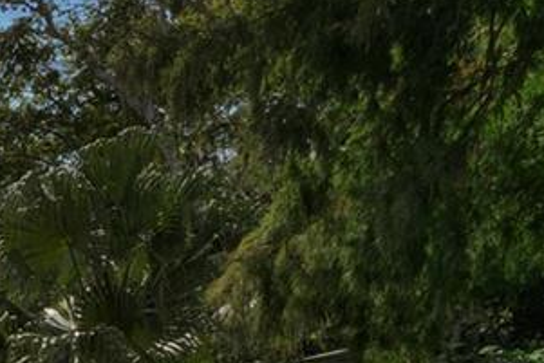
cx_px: -712
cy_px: 547
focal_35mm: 104
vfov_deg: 12.6
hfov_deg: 14.3
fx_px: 1567
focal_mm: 13
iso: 320
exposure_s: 1/250
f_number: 8
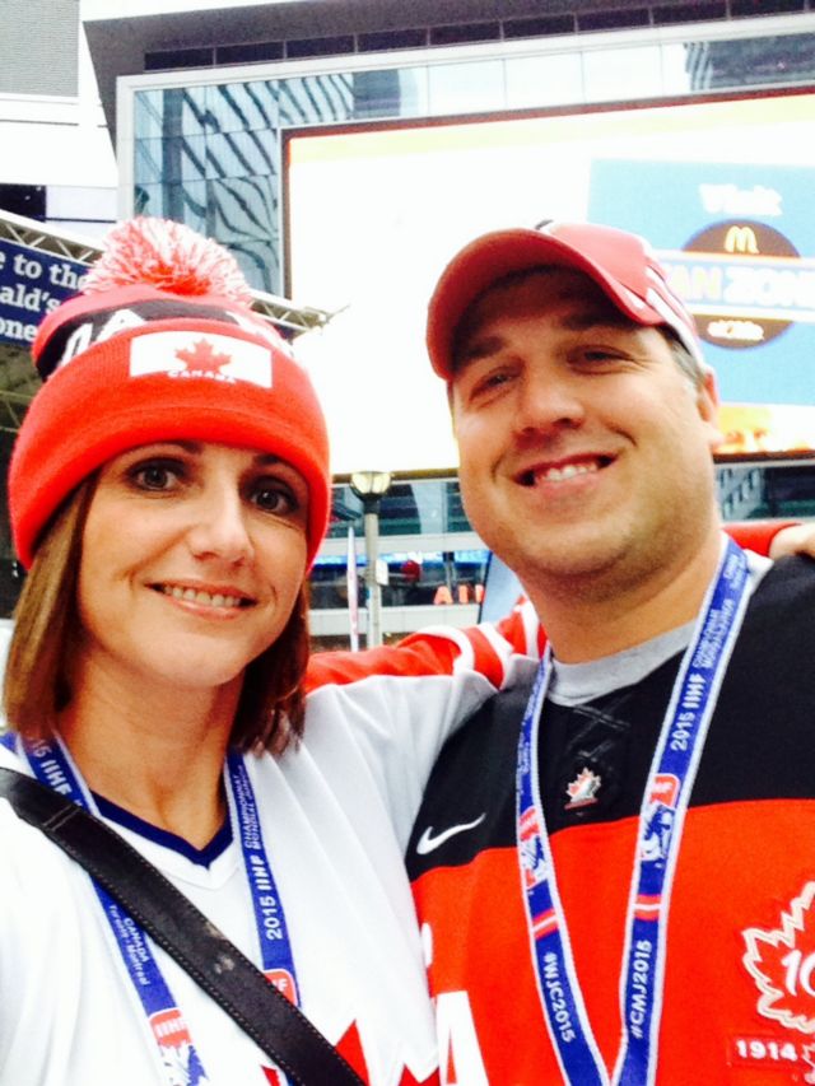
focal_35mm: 35
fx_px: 1098
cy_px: 543
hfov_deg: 40.7
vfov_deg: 52.6
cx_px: 408
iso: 125
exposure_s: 1/30
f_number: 2.4
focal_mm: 2.18
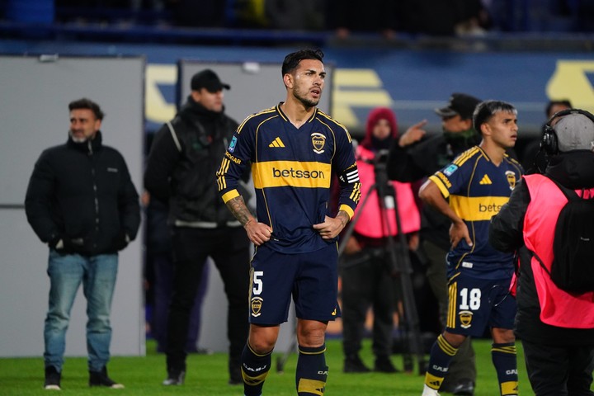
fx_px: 8926
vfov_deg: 2.5
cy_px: 198
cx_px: 297
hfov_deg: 3.8
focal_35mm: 541
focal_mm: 541
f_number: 6.3
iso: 6400
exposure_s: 1/1600
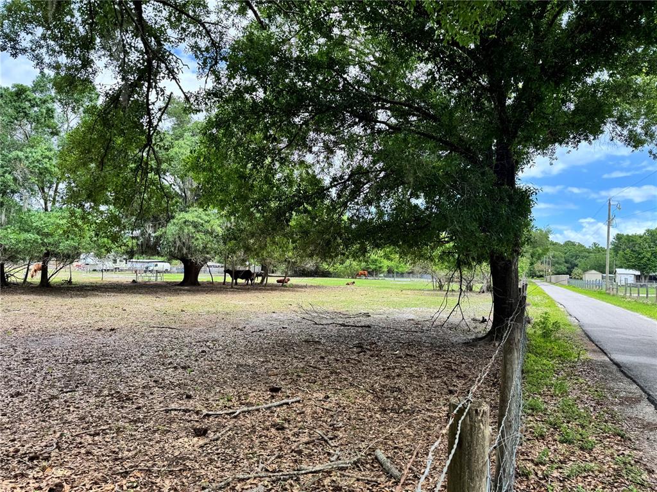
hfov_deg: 71.6
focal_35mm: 24
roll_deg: -2.6
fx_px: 456
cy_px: 246
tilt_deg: +2.8
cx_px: 328
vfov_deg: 56.8
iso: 80
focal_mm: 6.76
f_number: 1.78
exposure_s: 1/980
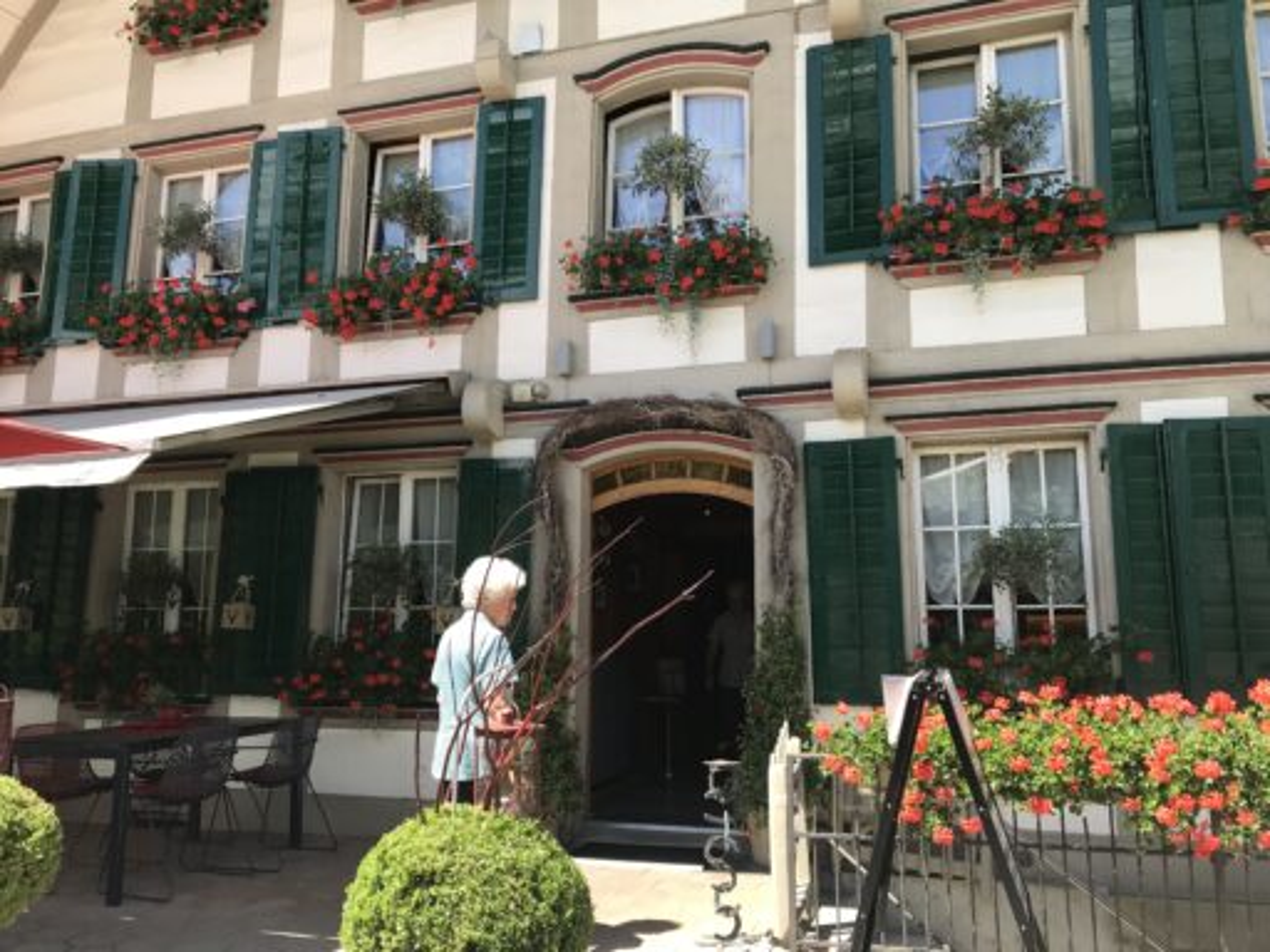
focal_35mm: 28
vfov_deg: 49.7
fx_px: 1027
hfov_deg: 63.4
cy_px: 476
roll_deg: -0.7
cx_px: 635
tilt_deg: +9.5
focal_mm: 3.99
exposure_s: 1/573
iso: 20
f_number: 1.8
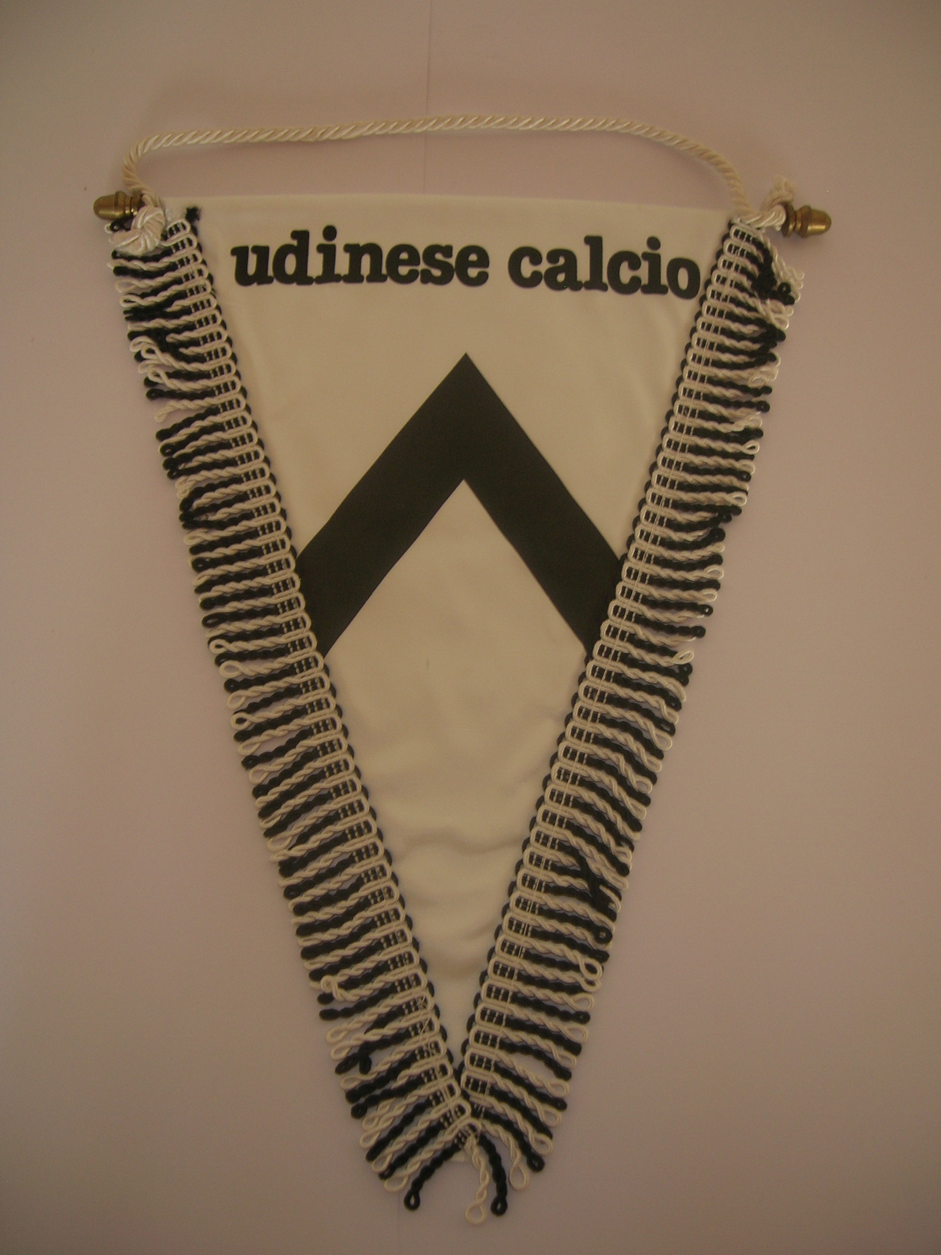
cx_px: 470
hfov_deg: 41.8
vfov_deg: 54.0
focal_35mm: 34
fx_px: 1232
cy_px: 628
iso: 50
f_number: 2.9
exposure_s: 1/30
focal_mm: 5.7
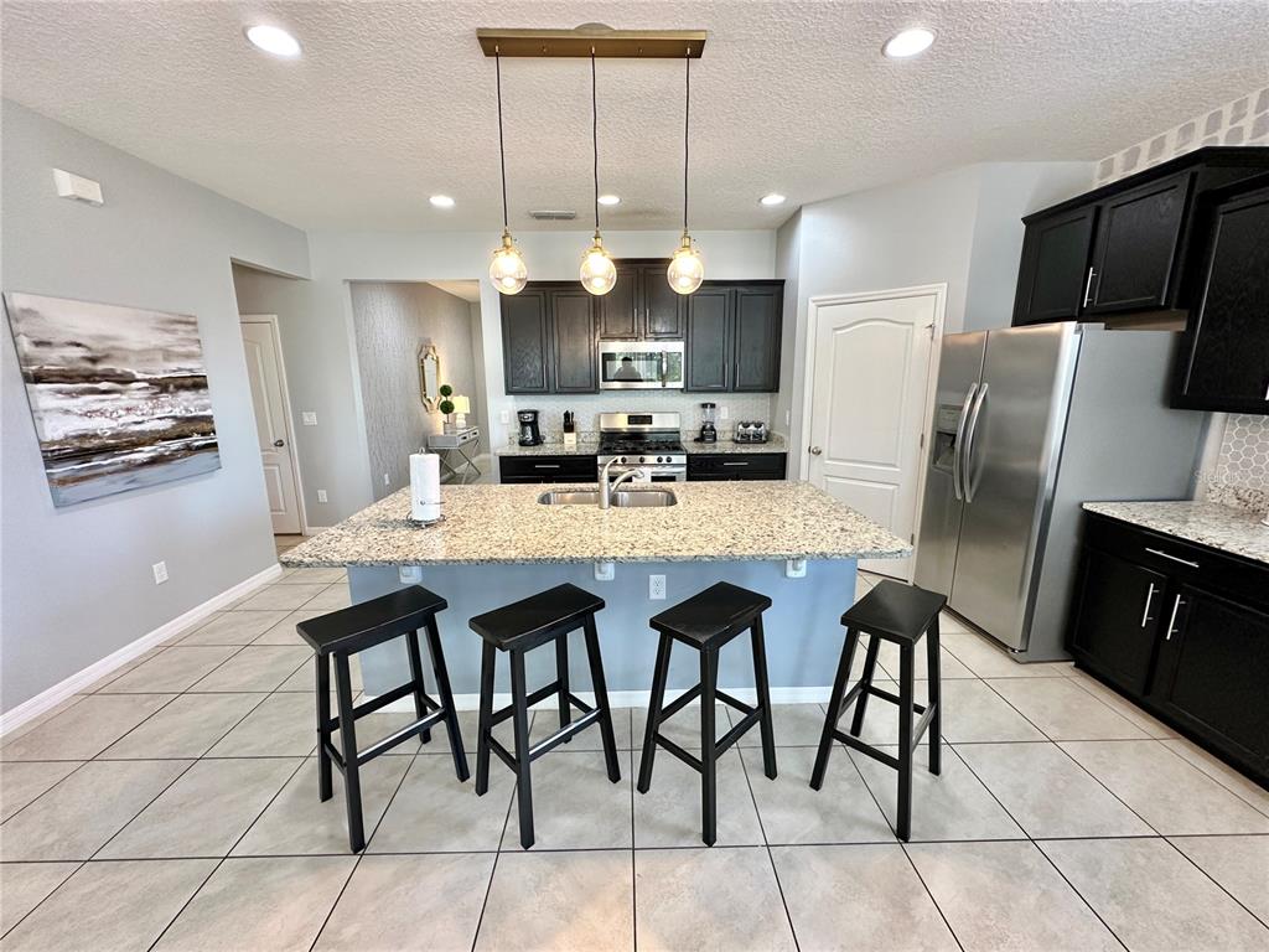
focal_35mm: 14
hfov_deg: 102.1
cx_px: 634
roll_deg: +0.2
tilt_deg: -11.4
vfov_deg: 85.7
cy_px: 476
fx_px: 513
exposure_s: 1/60
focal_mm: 2.22
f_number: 2.2
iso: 160
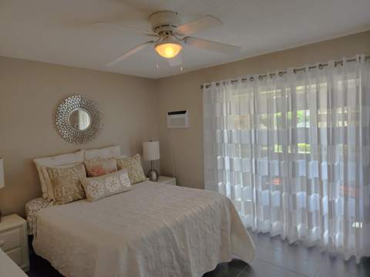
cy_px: 138
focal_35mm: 23
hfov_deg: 74.0
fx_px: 246
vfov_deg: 58.8
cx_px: 185
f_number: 1.8
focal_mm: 5.4
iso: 160
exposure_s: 1/180
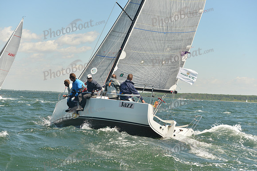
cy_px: 86
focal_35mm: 70
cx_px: 128
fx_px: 500
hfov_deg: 28.8
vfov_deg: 19.5
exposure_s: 1/800
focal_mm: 70
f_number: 4.5
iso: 400
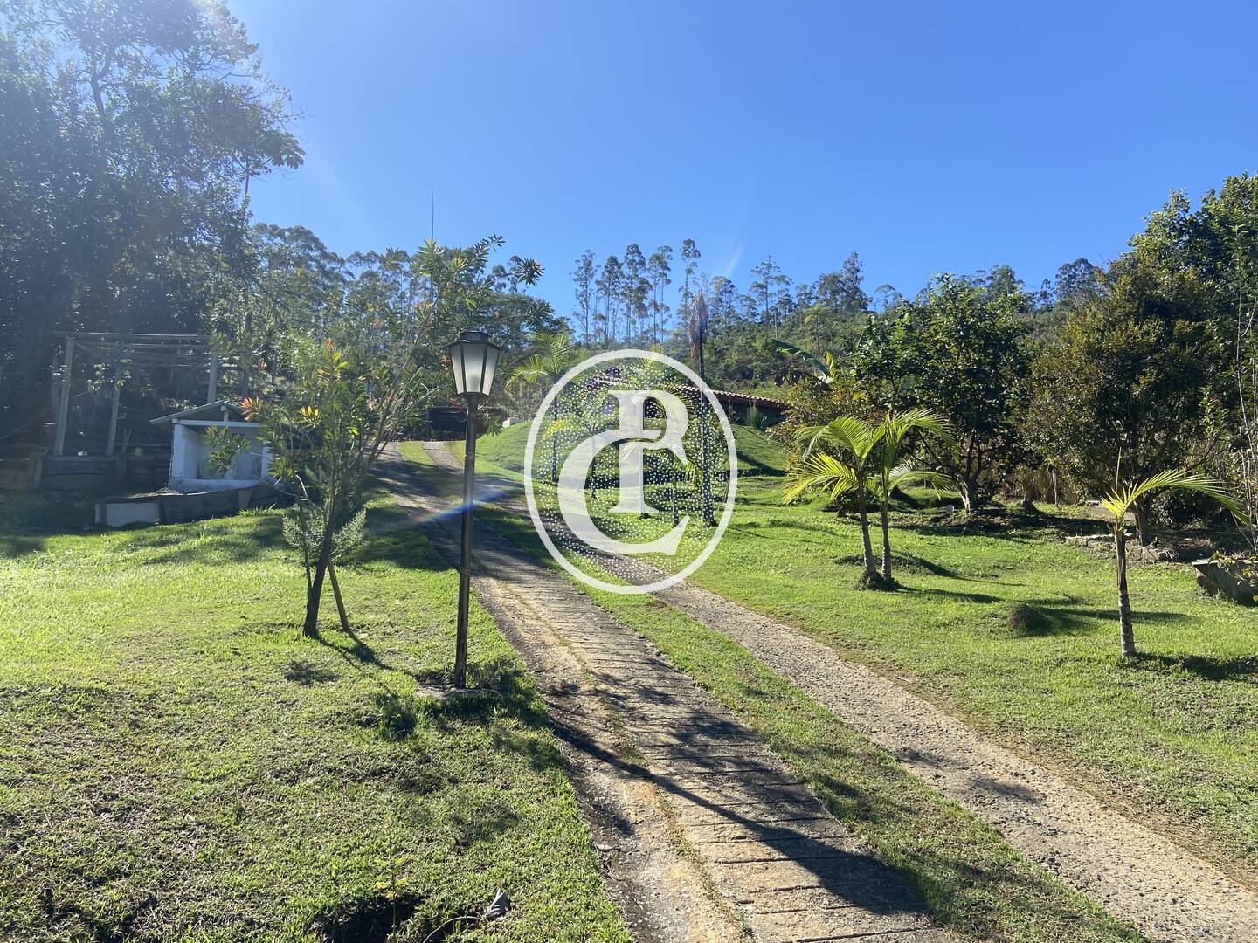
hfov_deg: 67.3
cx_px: 629
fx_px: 945
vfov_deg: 53.1
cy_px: 472
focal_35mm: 26
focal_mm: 4.25
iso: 32
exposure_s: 1/1866
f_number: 1.8
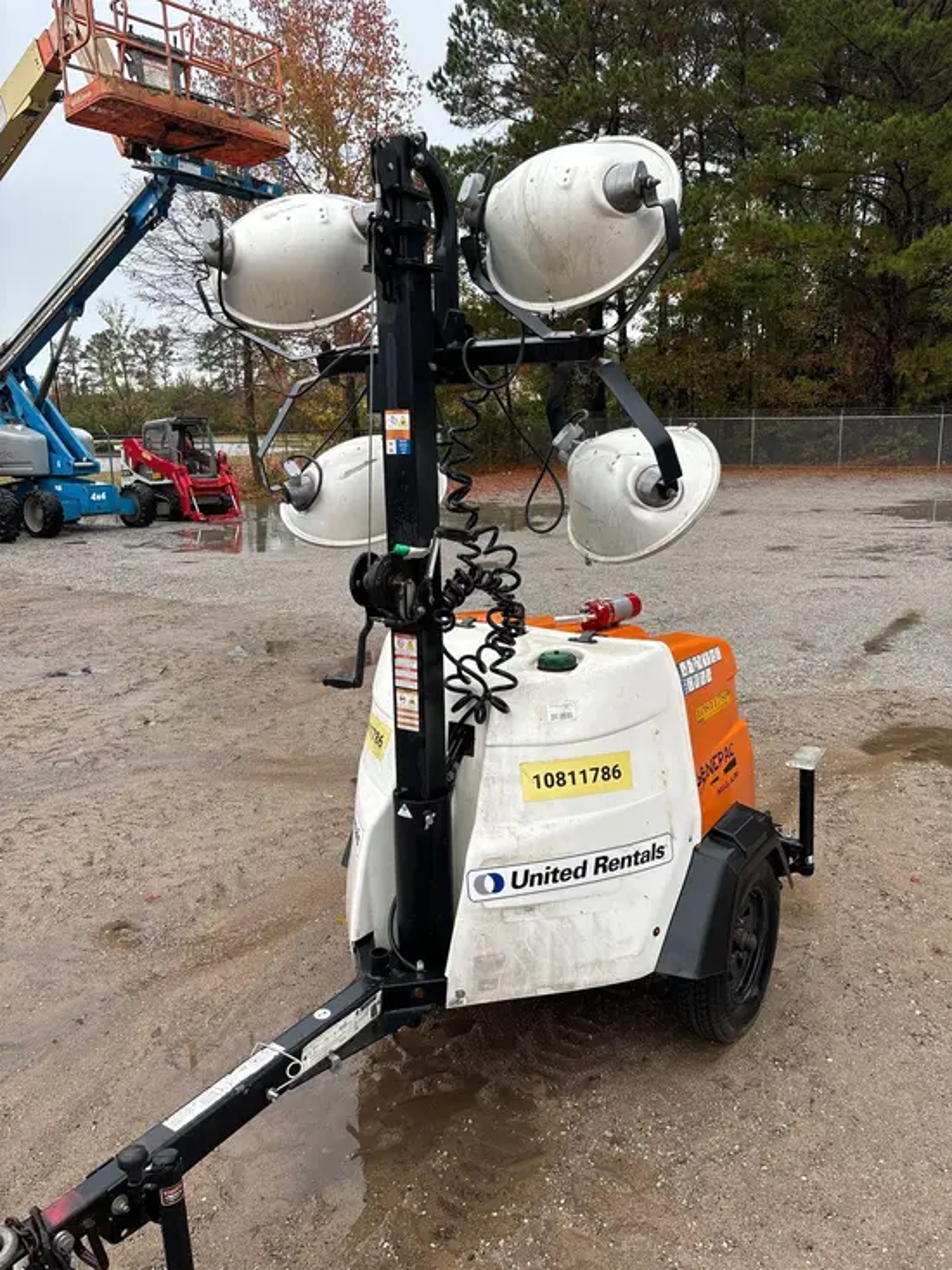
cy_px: 635
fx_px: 953
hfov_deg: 53.1
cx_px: 476
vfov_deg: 67.3
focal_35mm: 26
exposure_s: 1/121
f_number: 1.6
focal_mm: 5.96
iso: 50
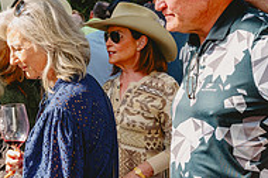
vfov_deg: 8.2
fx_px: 1241
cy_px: 100
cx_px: -38
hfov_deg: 12.1
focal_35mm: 167
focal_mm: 53
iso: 800
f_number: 7.1
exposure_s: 1/500
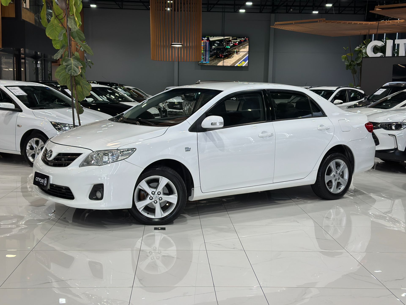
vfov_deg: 30.3
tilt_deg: -6.7
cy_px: 152
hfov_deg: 39.7
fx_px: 563
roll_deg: -0.9
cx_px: 203
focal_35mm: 48
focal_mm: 6.86
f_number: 1.78
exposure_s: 1/170
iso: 100
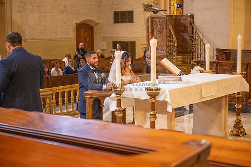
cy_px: 84
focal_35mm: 70
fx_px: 488
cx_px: 126
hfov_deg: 28.8
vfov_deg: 19.5
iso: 2000
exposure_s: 1/200
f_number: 2.8
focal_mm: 70
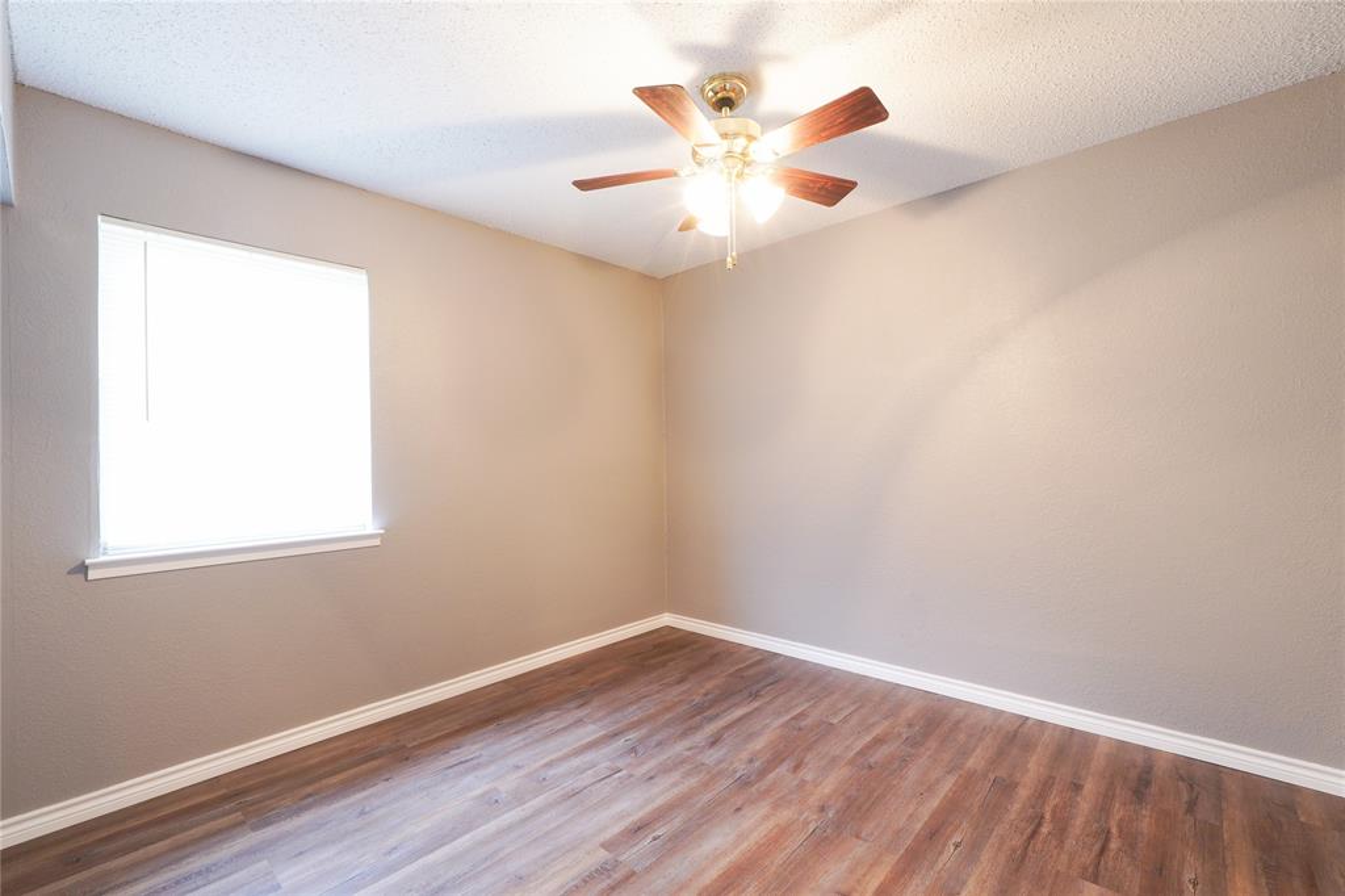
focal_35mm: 15
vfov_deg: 77.3
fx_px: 560
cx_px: 672
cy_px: 448
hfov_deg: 100.4
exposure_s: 3.2
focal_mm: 10
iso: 200
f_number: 11
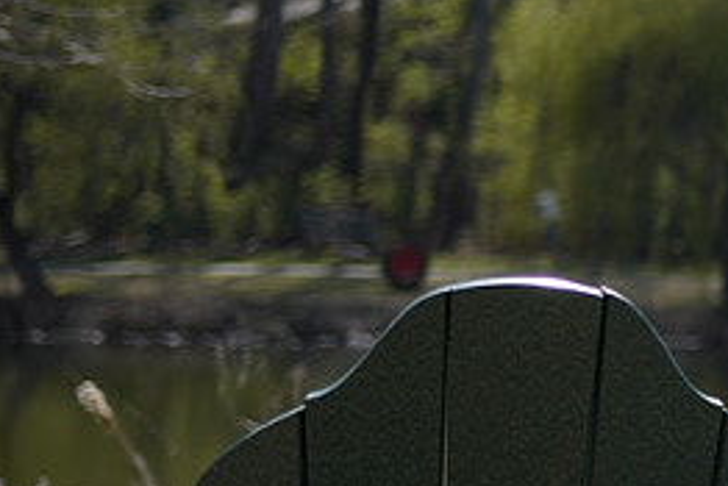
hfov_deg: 10.3
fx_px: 3460
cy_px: 314
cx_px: 1792
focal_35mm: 171
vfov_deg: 8.0
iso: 100
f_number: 1.7
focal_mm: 28
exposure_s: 1/3200
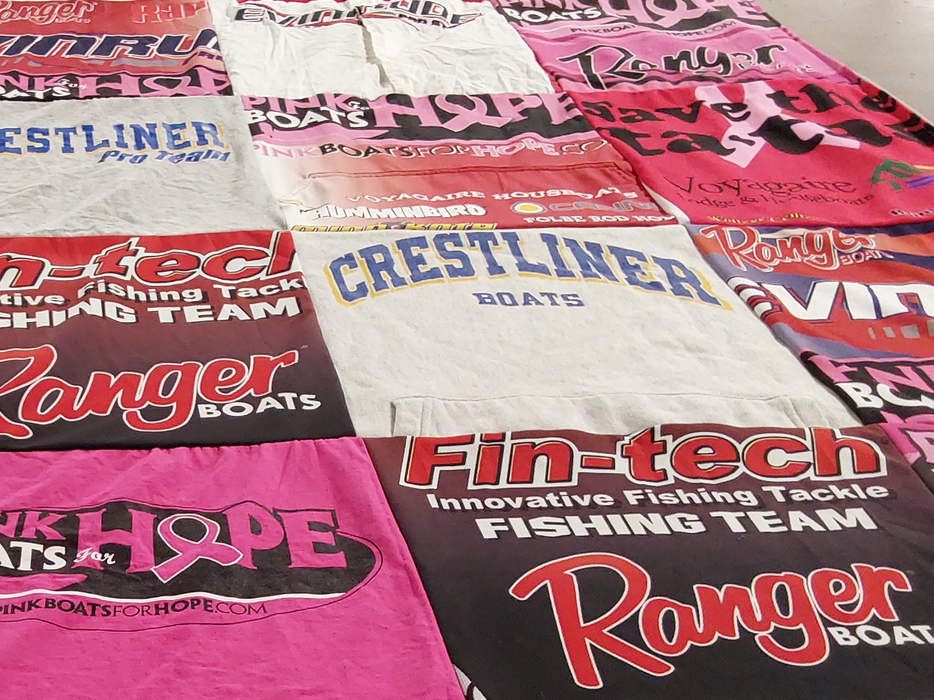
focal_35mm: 54
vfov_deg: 26.1
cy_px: 635
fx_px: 1457
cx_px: 107
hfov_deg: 33.8
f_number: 1.9
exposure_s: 1/60
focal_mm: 2.91
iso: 125
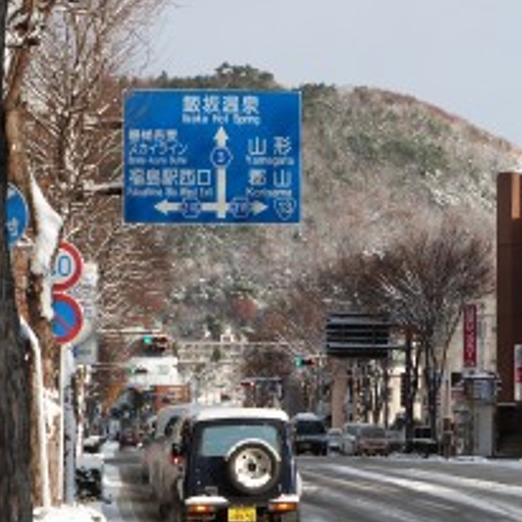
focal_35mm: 147
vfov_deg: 11.9
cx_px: 428
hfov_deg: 11.8
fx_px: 2508
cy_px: 319
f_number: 5.6
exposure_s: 1/250
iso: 100
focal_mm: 17.2
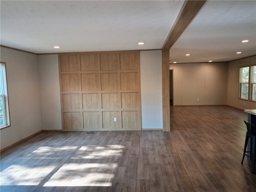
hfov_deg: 65.3
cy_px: 96
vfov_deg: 51.4
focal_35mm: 27
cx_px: 128
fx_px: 200
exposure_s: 1/100
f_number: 1.8
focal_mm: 4
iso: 160
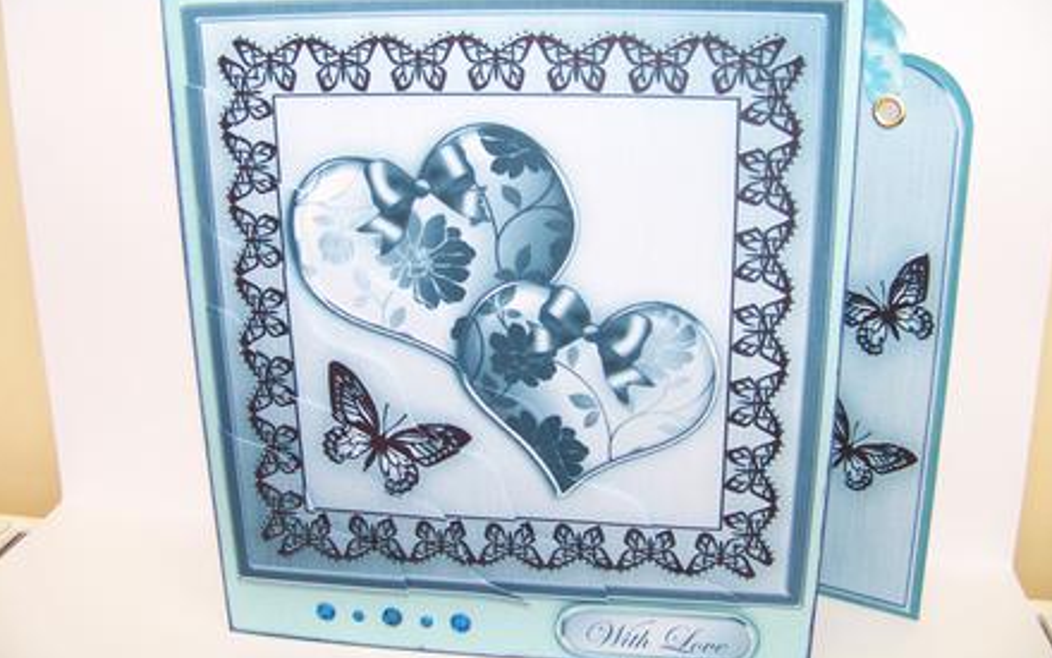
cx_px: 525
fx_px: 1118
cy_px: 301
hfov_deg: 50.4
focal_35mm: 39
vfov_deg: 32.8
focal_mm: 5.85
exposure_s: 1/125
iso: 68
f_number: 2.8
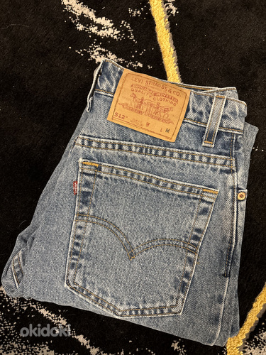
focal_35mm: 26
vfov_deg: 67.3
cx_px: 133
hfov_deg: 53.1
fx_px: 266
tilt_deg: -83.7
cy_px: 178
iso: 640
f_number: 1.6
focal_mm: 5.96
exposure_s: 1/33
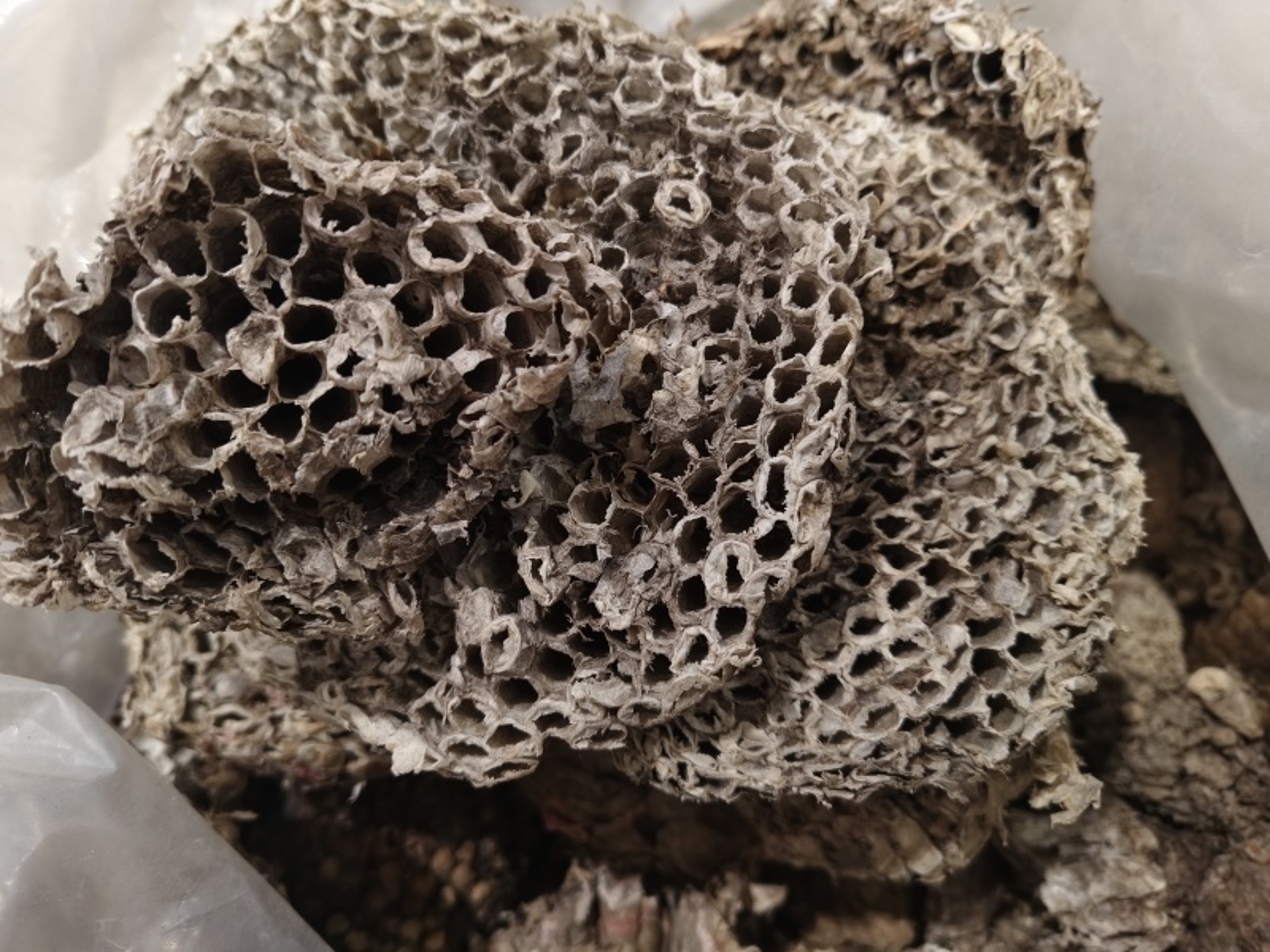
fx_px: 844
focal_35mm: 23
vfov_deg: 58.9
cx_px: 635
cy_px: 476
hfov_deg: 73.9
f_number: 1.88
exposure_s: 1/50
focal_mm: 5.6
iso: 566
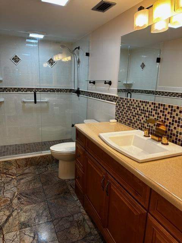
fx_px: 168
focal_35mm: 24
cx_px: 91
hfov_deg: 56.8
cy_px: 122
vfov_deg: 71.6
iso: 160
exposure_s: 1/60
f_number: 1.78
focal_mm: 6.86
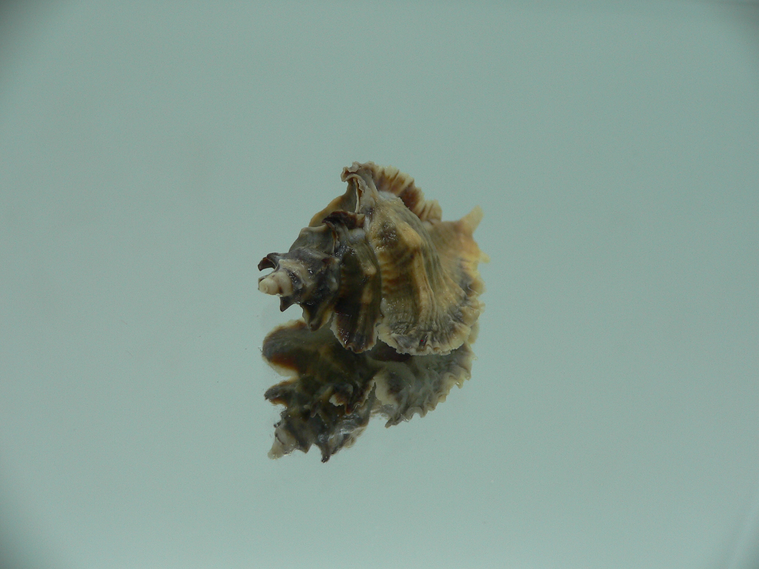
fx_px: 767
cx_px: 380
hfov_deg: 52.6
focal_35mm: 35
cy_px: 284
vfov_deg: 40.7
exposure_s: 1/60
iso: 80
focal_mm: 4.6
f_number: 2.8
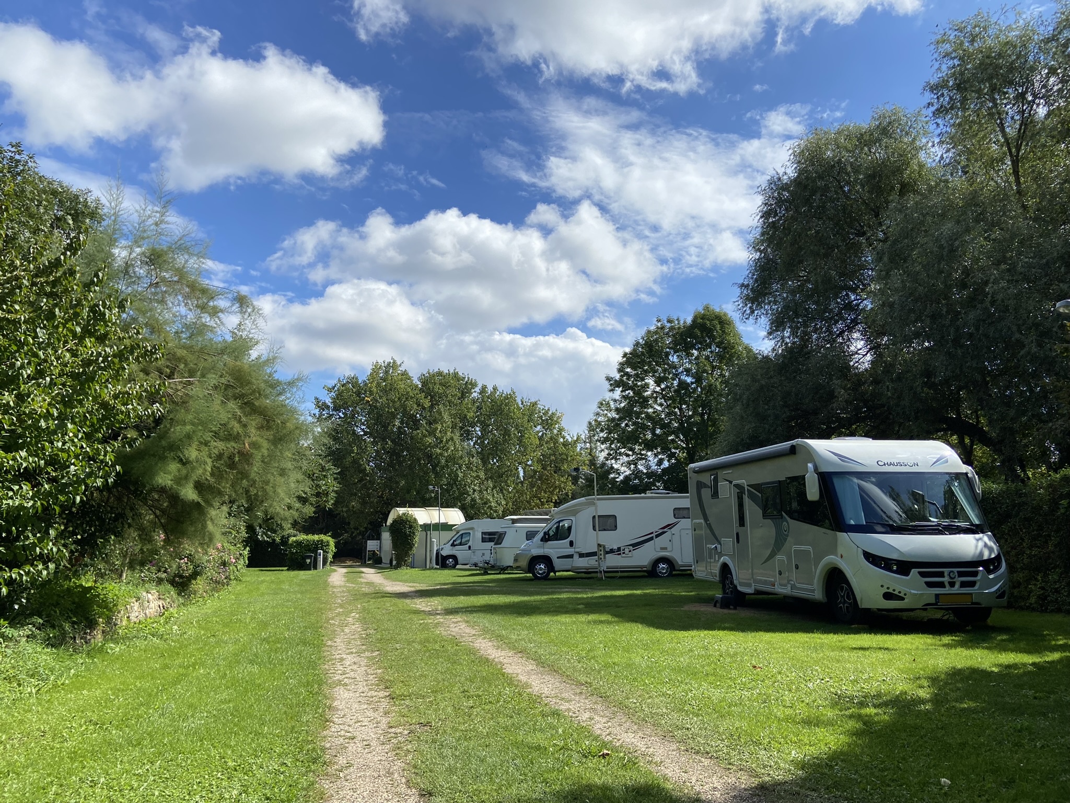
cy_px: 402
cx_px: 535
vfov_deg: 53.1
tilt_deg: +8.3
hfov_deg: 67.3
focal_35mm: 26
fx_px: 804
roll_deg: -1.0
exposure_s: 1/3731
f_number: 1.8
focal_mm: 4.25
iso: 32
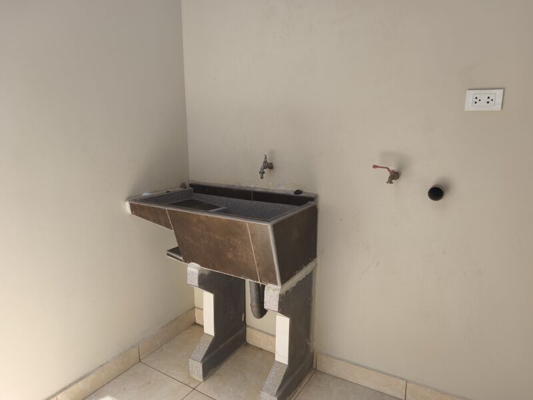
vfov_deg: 58.9
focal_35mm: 23
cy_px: 200
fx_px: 354
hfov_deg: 73.9
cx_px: 266
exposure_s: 1/354
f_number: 1.65
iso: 50
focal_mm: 6.18
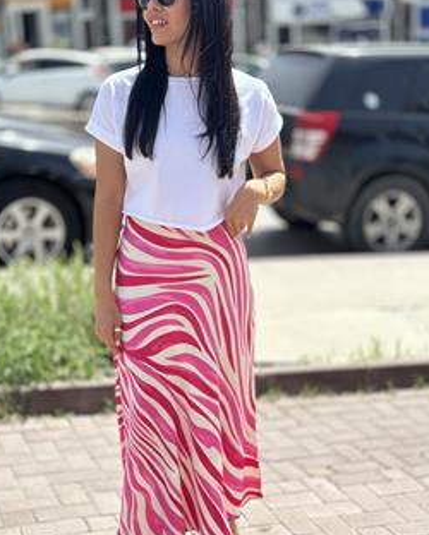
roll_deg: +2.1
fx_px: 983
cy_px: 291
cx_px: 189
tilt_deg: -14.8
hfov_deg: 24.6
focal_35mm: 62
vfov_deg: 30.5
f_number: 1.78
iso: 80
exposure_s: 1/3876
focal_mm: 6.86
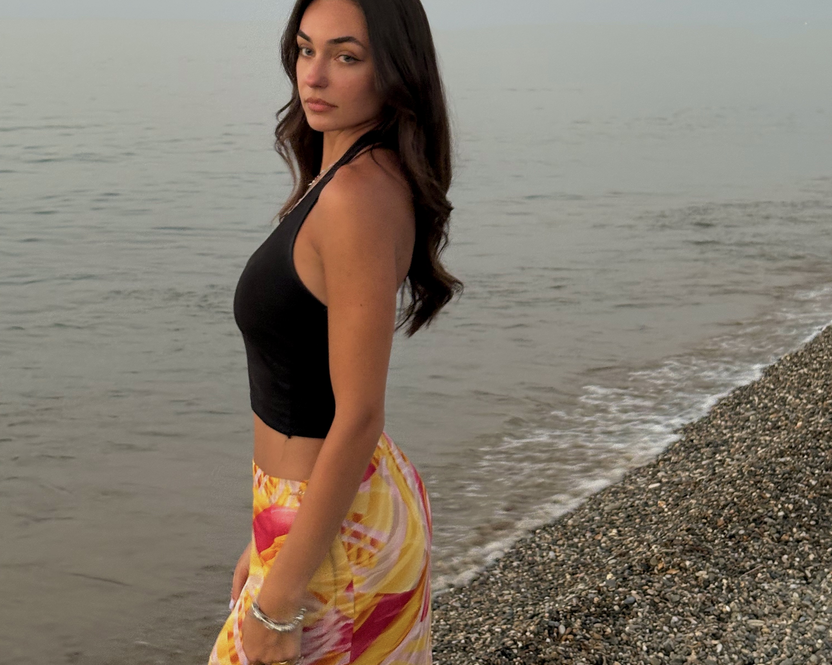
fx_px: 1674
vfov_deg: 22.2
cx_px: 415
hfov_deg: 27.9
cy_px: 126
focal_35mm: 68
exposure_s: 1/40
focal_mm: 5.96
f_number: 1.6
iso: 160
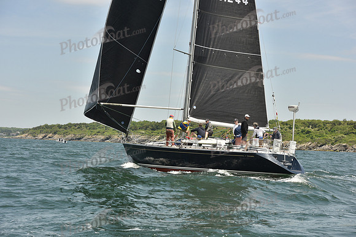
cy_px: 118
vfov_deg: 19.5
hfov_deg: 28.8
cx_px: 178
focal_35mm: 70
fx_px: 692
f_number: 7.1
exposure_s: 1/1600
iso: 400
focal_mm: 70
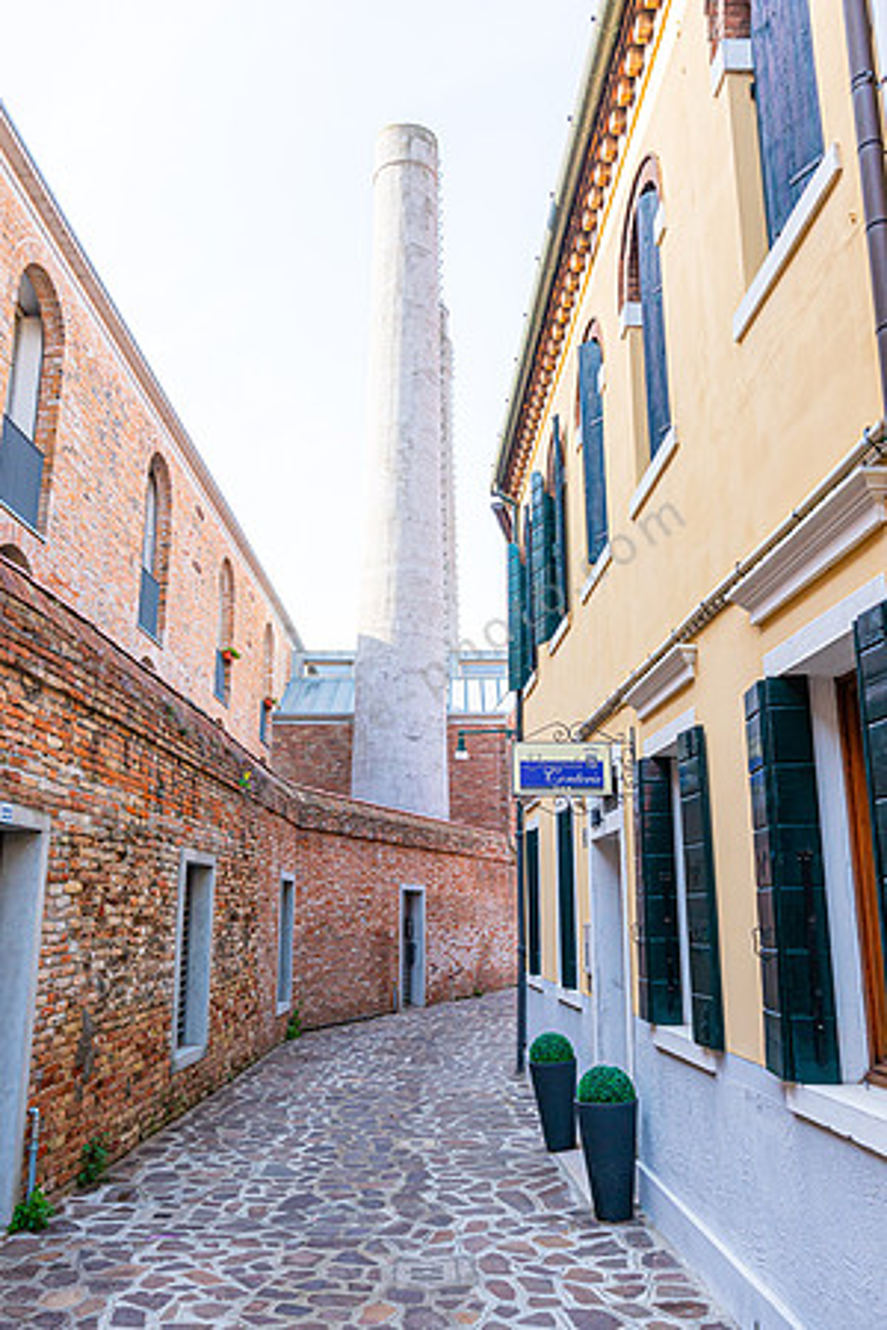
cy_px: 665
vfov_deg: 67.4
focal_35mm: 27
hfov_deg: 47.9
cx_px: 444
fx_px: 998
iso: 320
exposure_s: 1/640
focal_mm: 18
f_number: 4.5
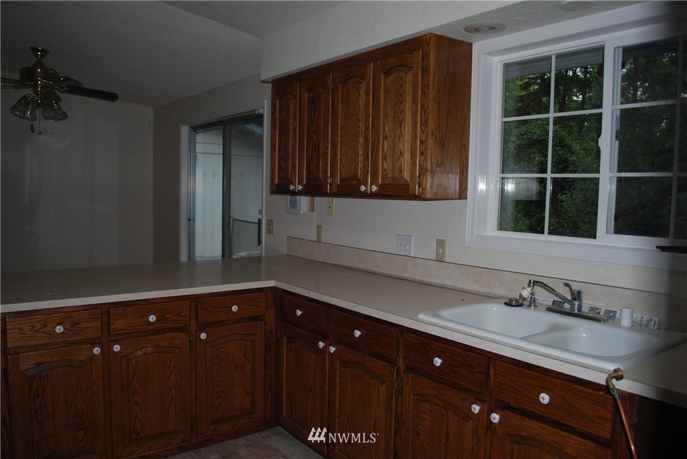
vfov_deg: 48.0
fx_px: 516
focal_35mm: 27
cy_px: 230
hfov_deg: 67.3
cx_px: 344
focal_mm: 18
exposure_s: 1/60
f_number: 3.5
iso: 200
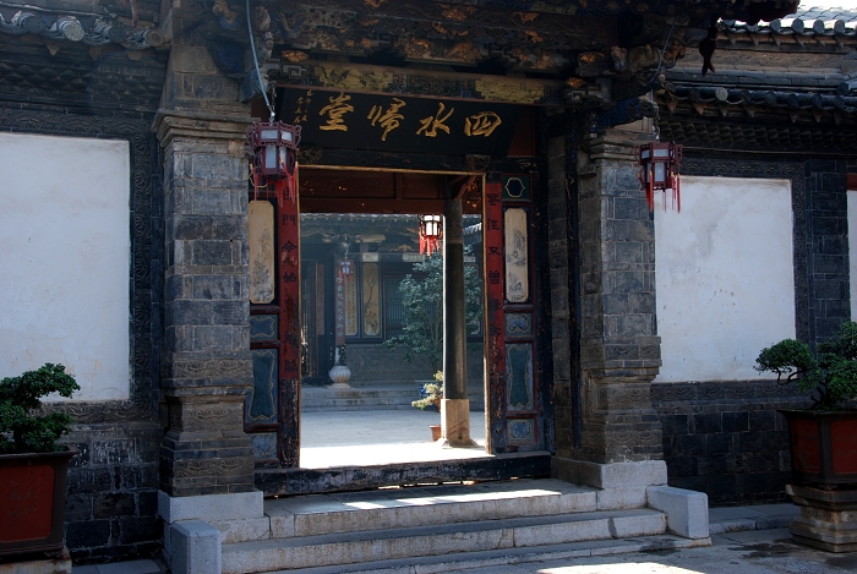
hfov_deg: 44.9
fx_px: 1037
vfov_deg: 30.9
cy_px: 287
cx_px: 428
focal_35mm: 44
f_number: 8
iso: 100
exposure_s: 1/30
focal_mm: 29
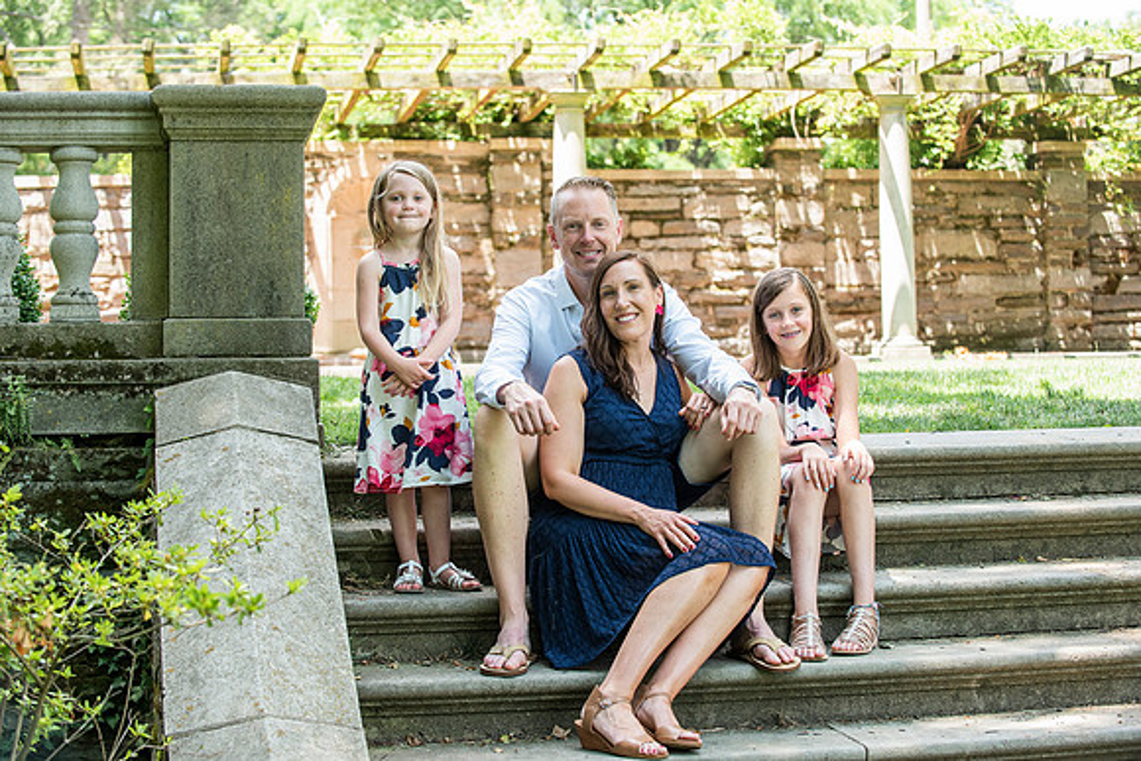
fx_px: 2219
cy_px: 380
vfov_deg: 19.5
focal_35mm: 70
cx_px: 570
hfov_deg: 28.8
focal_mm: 70
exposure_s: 1/400
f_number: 5
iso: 800
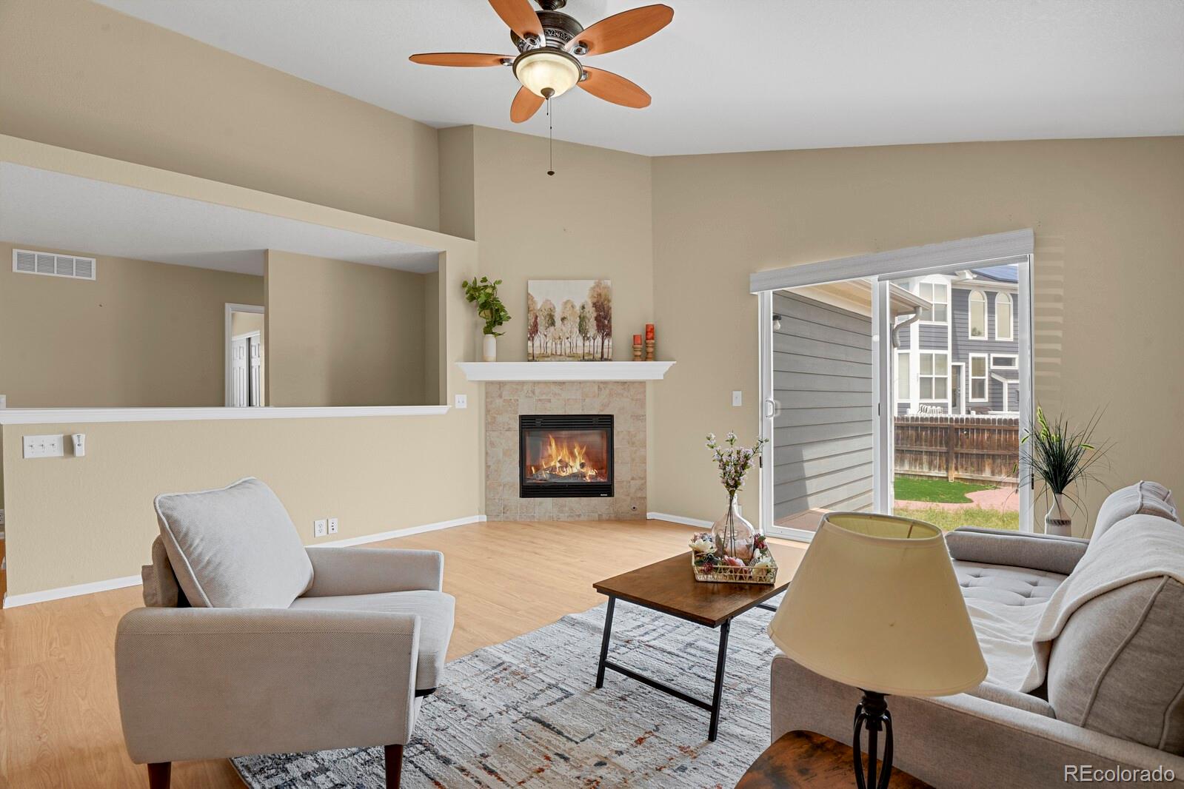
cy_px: 394
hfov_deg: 93.3
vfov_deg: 70.4
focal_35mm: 17
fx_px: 559
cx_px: 592
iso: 250
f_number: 8
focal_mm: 17
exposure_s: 1/1.67
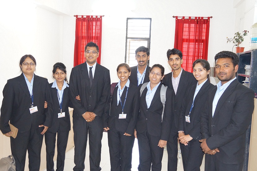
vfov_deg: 39.9
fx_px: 235
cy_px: 86
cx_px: 128
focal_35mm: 33
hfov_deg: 57.2
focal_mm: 22
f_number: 4
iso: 2000
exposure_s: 1/160
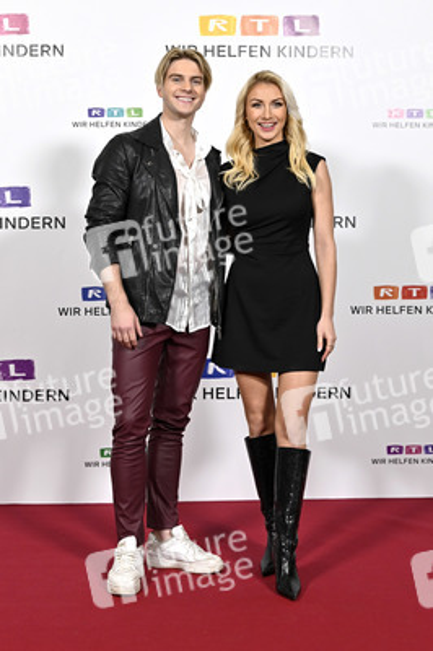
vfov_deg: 36.9
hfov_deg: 25.0
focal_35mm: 54
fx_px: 976
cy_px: 326
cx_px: 216
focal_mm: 54
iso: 1000
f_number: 4
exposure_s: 1/320
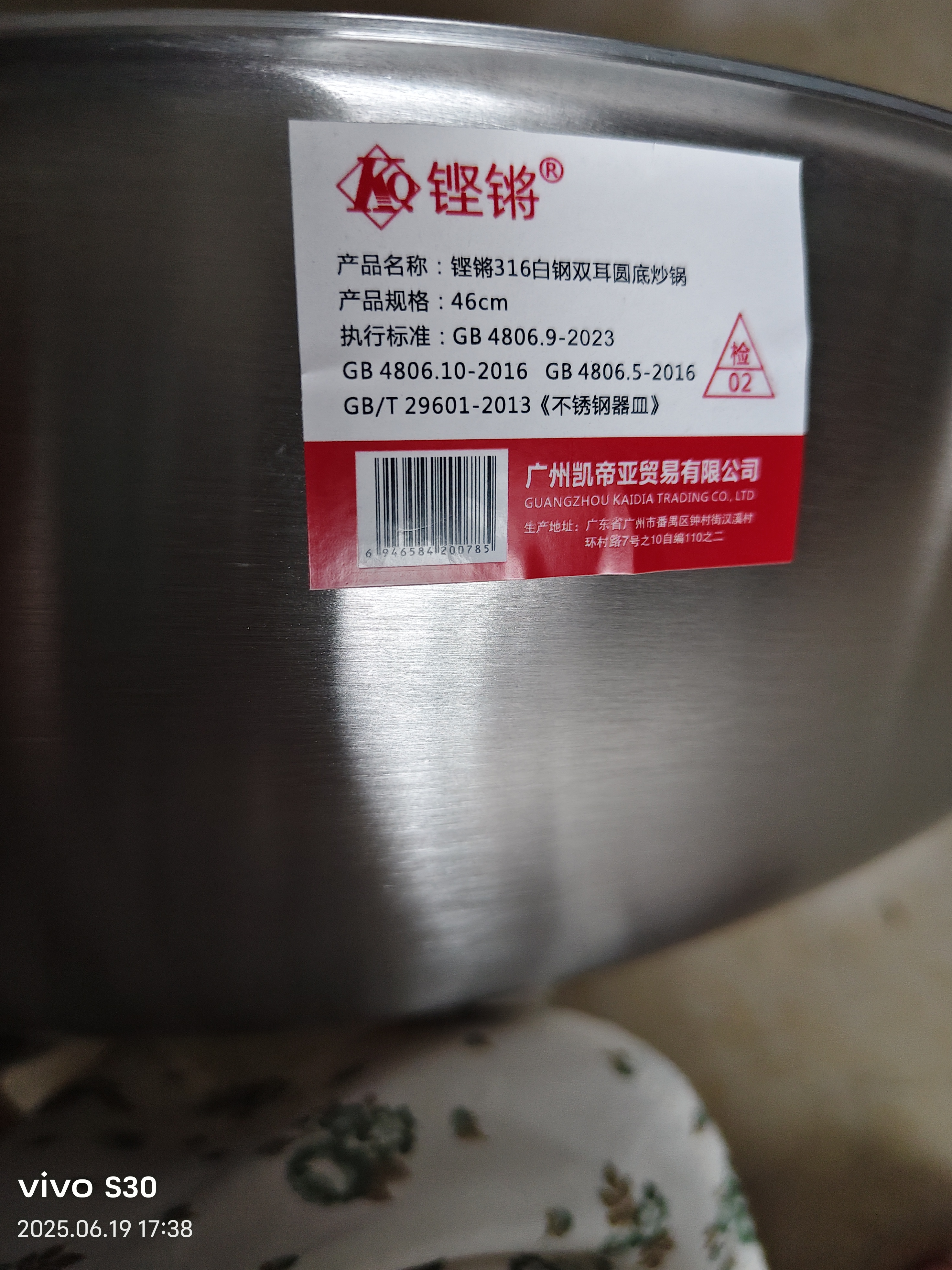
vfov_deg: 71.6
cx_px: 487
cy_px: 610
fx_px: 880
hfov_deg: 56.8
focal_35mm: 24
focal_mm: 5.56
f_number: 1.88
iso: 519
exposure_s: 1/100
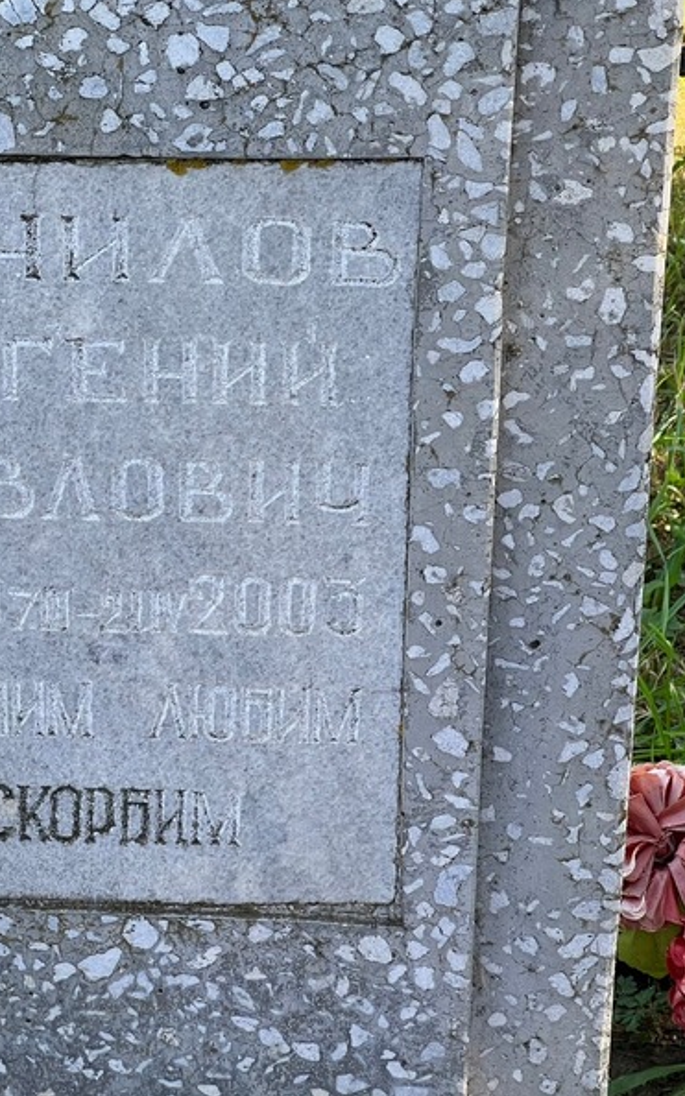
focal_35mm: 110
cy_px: 546
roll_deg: -0.3
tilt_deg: -28.4
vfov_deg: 18.9
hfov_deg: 11.8
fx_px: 3287
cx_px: 79
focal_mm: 9
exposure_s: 1/99
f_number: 2.8
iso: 50
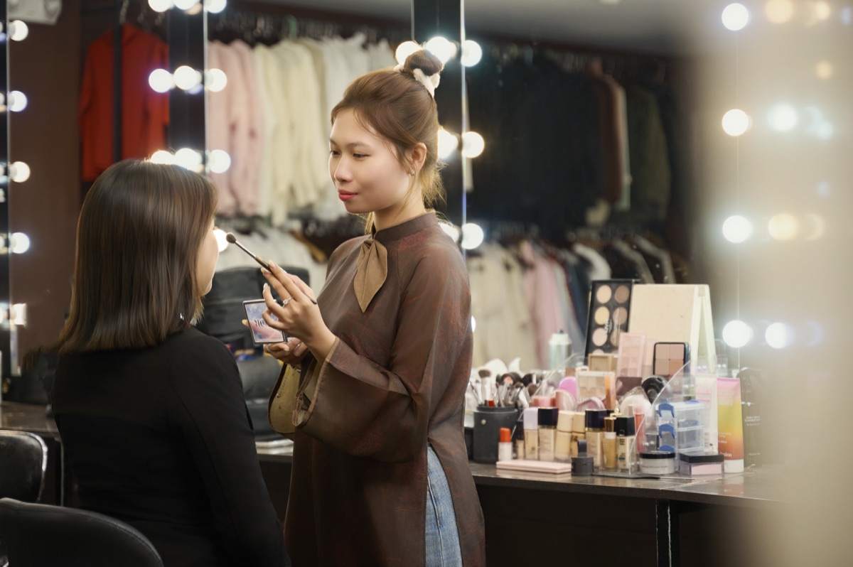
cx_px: 426
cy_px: 284
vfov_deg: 19.2
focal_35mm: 71
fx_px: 1681
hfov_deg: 28.5
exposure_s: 1/200
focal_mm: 71
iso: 500
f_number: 2.8
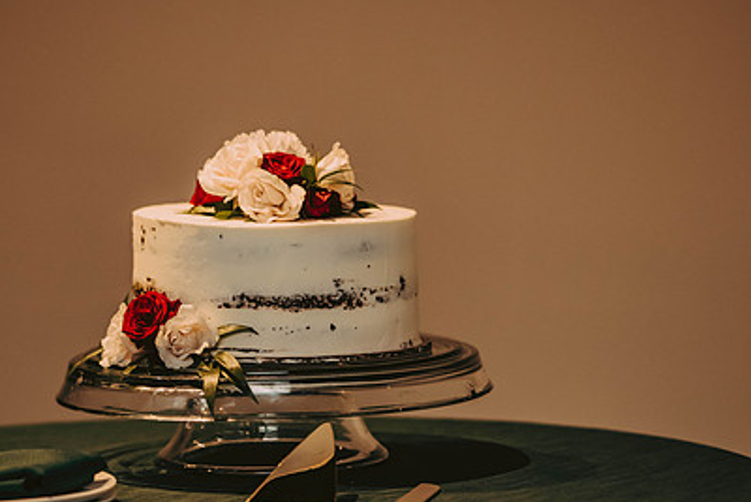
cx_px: 255
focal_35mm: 254
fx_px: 5300
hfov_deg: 8.1
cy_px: 317
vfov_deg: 5.4
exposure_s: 1/200
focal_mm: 175
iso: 2500
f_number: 3.2
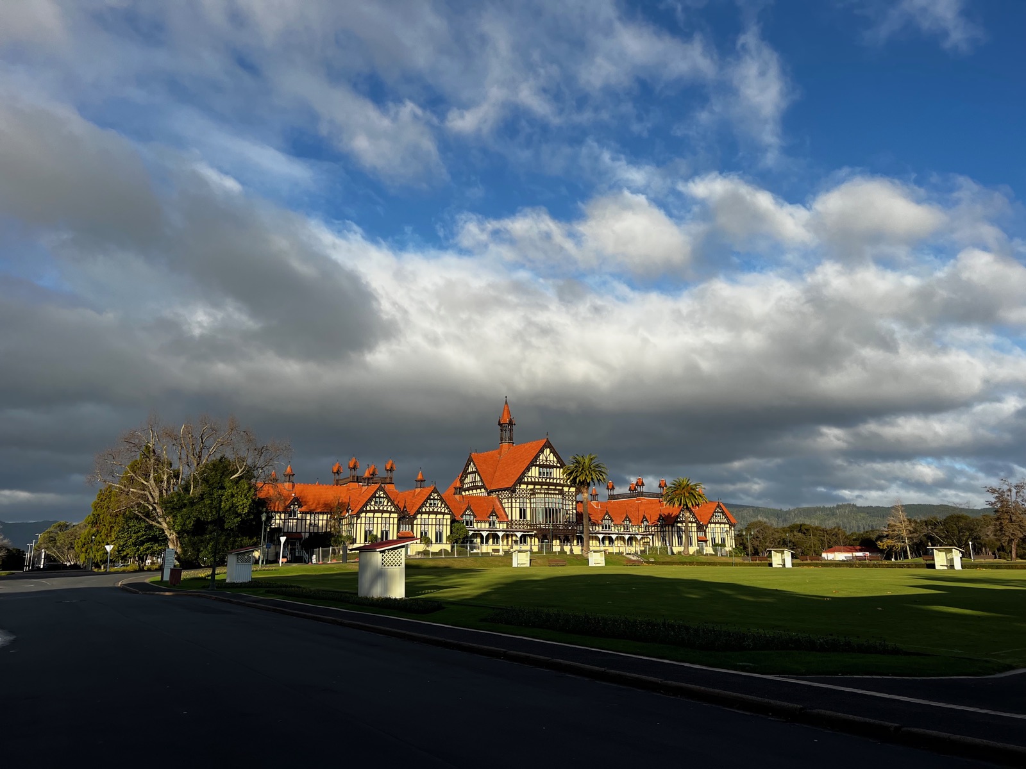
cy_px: 384
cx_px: 513
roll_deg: +0.2
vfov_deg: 53.1
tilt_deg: +11.8
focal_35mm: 26
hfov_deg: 67.3
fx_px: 771
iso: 50
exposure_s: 1/4274
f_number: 1.5
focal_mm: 5.7
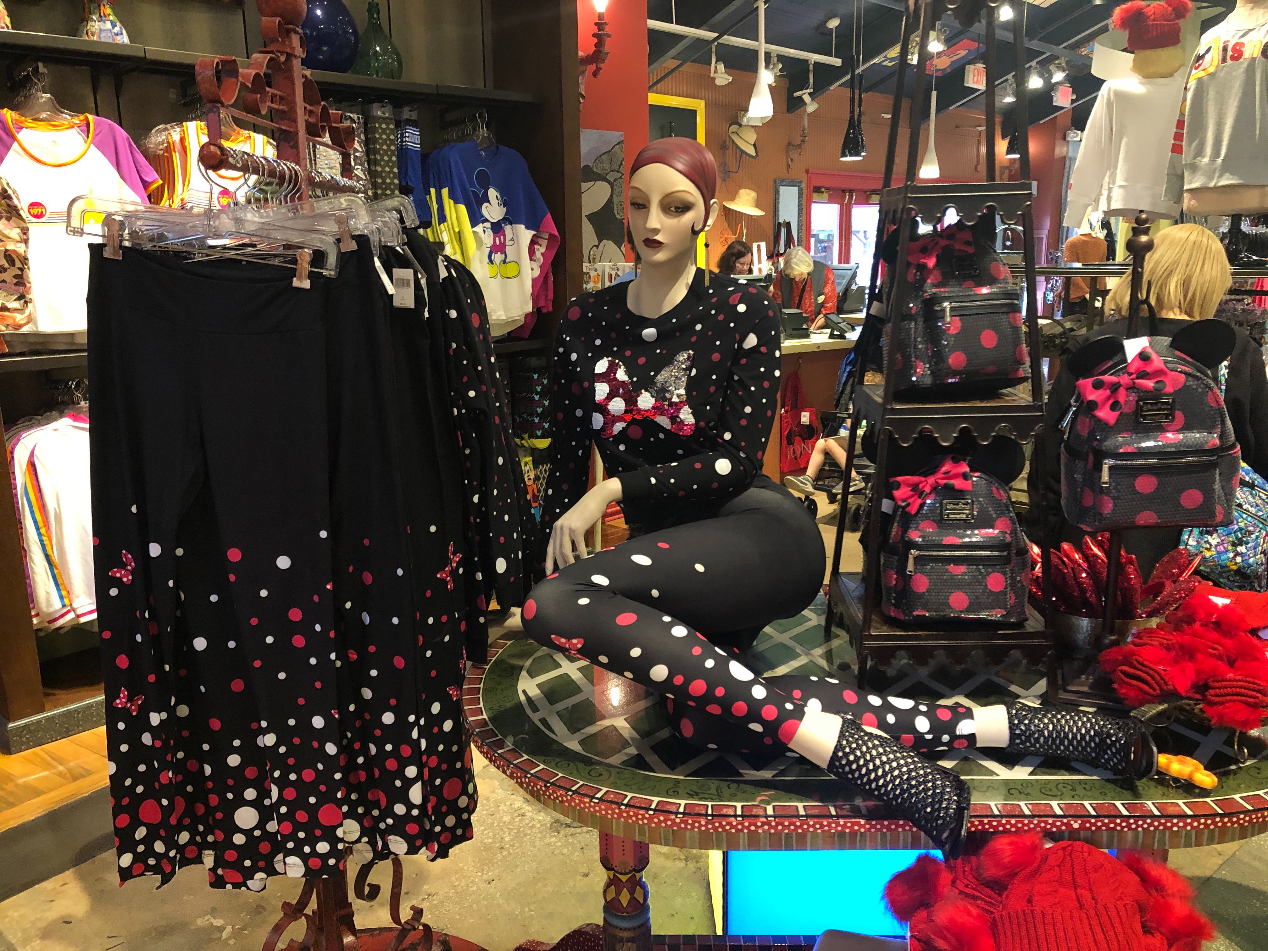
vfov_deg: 49.7
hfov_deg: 63.4
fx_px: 1026
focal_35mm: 28
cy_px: 476
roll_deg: +0.1
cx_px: 634
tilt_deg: -13.3
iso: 80
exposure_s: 1/15
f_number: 1.8
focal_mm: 3.99
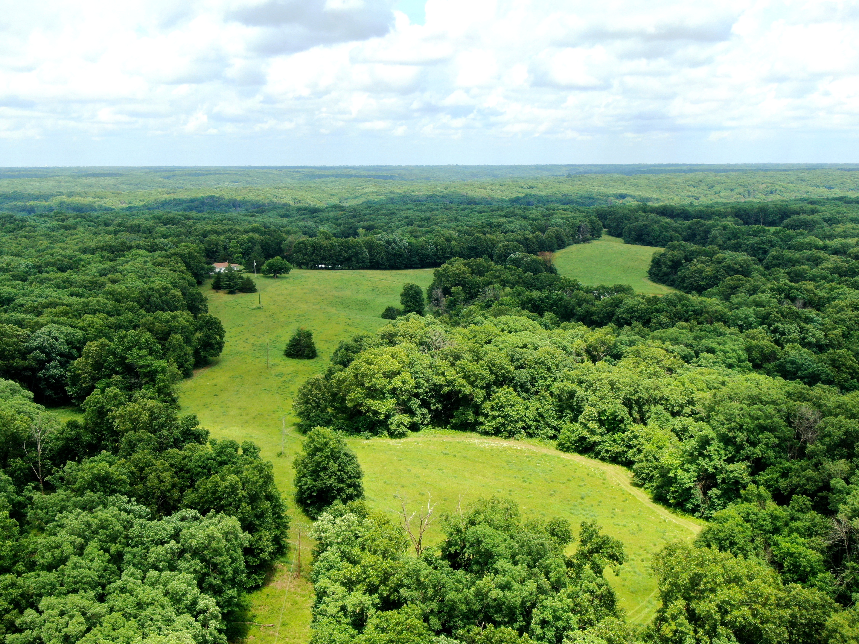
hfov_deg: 46.8
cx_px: 430
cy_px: 322
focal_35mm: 40
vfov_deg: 36.0
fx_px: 993
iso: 100
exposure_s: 1/500
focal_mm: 6.92
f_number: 3.5
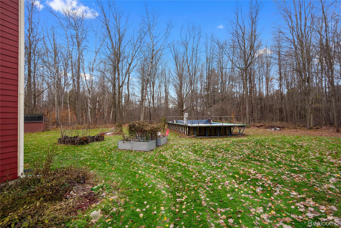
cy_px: 114
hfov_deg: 61.9
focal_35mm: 30
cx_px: 170
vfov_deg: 43.6
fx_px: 284
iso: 400
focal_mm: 30
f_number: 9
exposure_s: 1/50
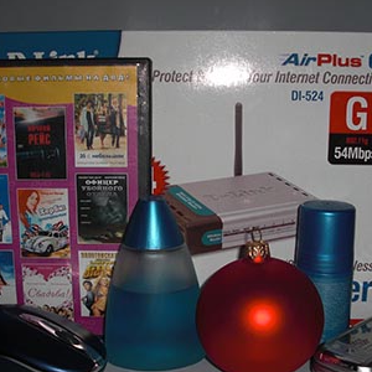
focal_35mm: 53
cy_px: 219
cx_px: 179
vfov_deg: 32.1
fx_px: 644
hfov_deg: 32.2
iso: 50
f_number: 2.8
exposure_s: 1/60
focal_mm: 6.3
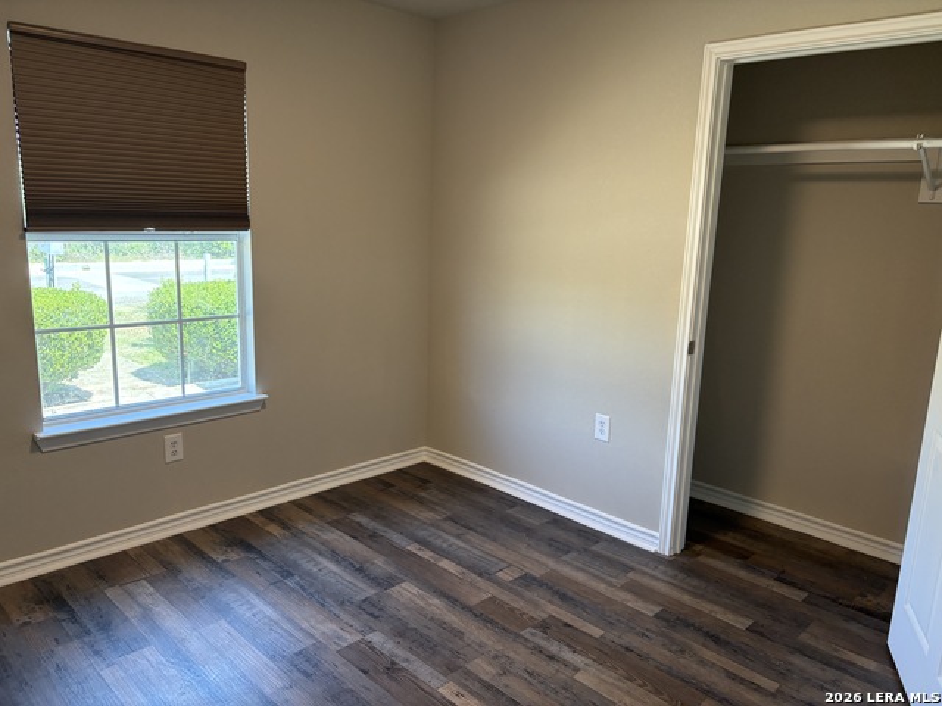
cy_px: 353
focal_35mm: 26
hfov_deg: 67.3
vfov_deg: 53.1
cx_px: 471
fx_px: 708
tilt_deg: -11.3
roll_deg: -1.9
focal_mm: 5.96
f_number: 1.6
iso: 125
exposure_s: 1/135
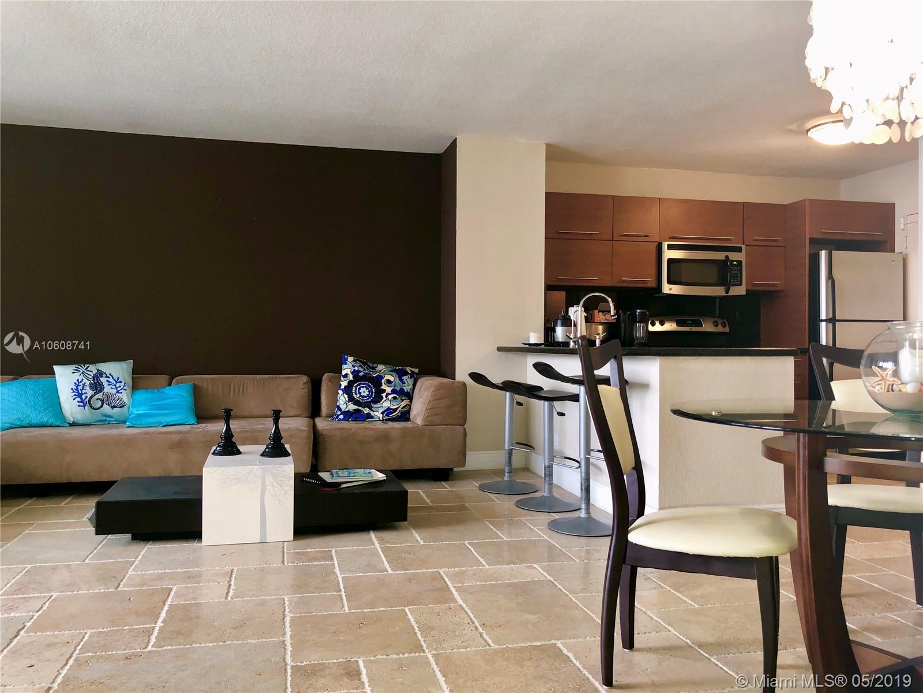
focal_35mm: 28
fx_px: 747
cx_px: 462
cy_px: 346
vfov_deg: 49.7
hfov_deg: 63.4
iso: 50
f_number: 1.8
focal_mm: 3.99
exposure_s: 1/13
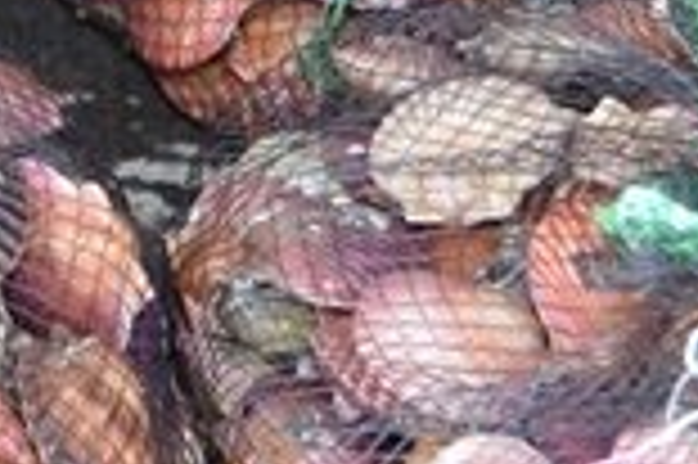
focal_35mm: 285
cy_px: 29
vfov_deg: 4.8
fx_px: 5520
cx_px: -536
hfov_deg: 7.1
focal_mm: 46
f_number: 4.5
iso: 220
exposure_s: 1/60
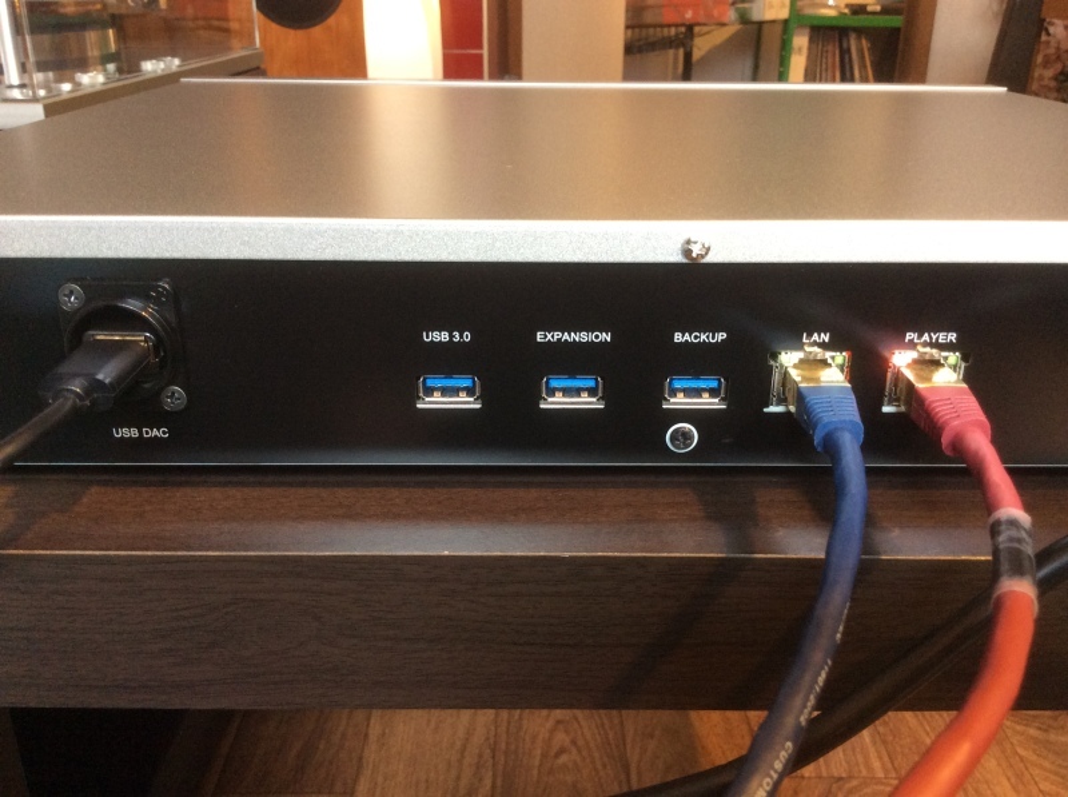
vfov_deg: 44.0
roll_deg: +1.0
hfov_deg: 56.9
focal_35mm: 32
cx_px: 534
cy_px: 398
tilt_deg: -22.6
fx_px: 986
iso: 125
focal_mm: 3.3
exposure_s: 1/24
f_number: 2.4
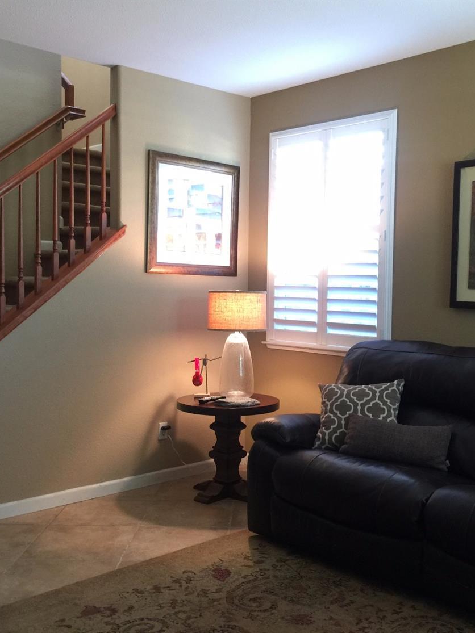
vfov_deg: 47.9
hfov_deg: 36.8
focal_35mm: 39
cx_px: 249
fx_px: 714
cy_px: 316
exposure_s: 1/15
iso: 100
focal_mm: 4.15
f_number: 2.2
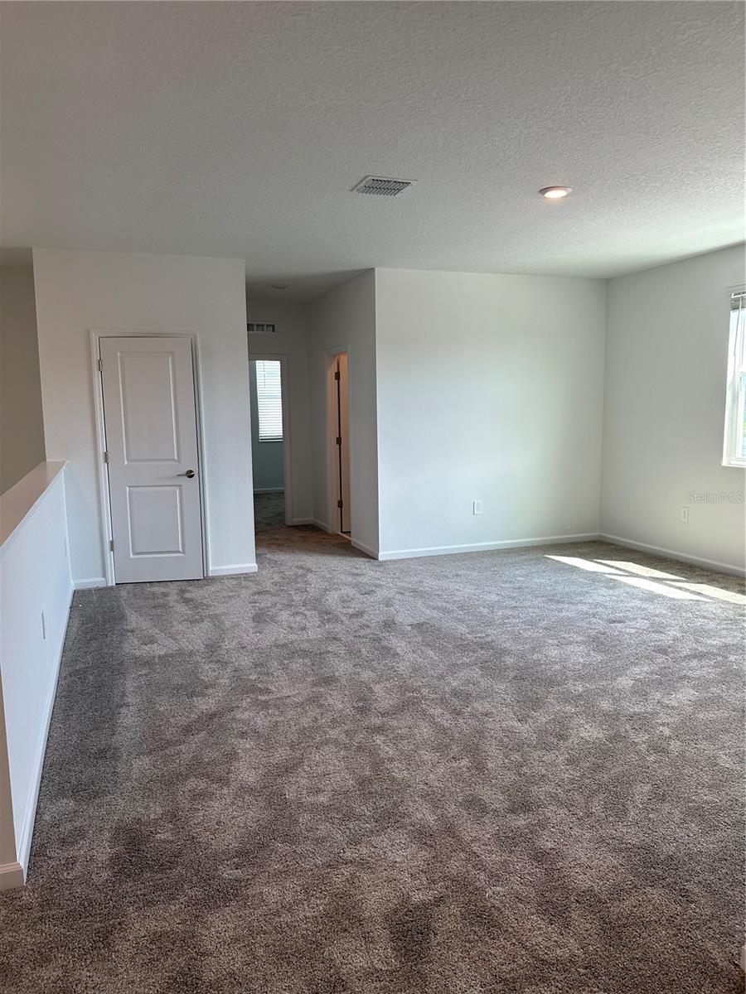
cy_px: 497
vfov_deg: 71.6
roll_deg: +1.2
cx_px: 373
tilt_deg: -6.4
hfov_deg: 56.8
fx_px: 690
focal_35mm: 24
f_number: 1.78
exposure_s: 1/207
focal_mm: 6.86
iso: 80
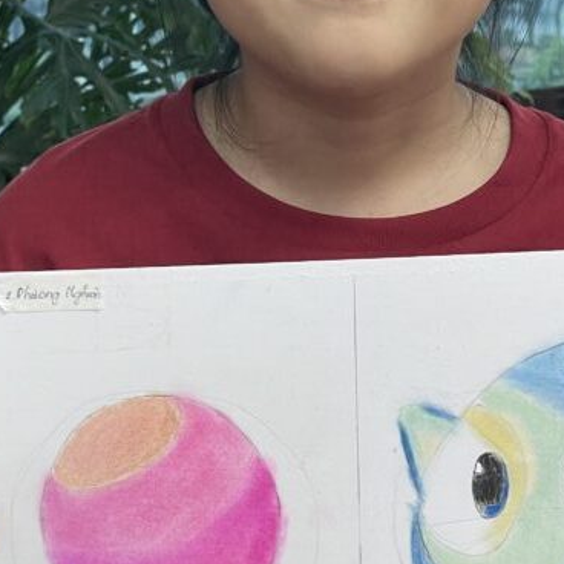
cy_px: 216
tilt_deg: -10.3
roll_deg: +0.8
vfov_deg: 13.9
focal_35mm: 125
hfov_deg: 13.9
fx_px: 2304
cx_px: 385
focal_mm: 6
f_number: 2
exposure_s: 1/100
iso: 50
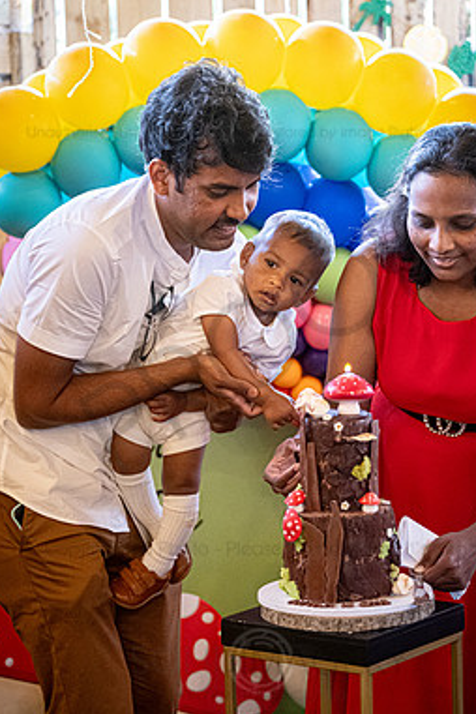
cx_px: 270
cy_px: 401
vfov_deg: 19.6
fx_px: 2063
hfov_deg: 13.2
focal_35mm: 104
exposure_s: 1/60
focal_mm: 58.7
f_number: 2.8
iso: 3200
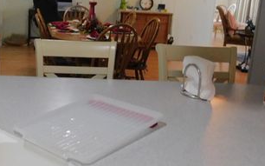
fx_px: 368
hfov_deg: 37.9
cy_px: 62
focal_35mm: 51
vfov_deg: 25.2
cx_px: 48
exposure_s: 1/30
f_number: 3
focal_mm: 4
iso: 360
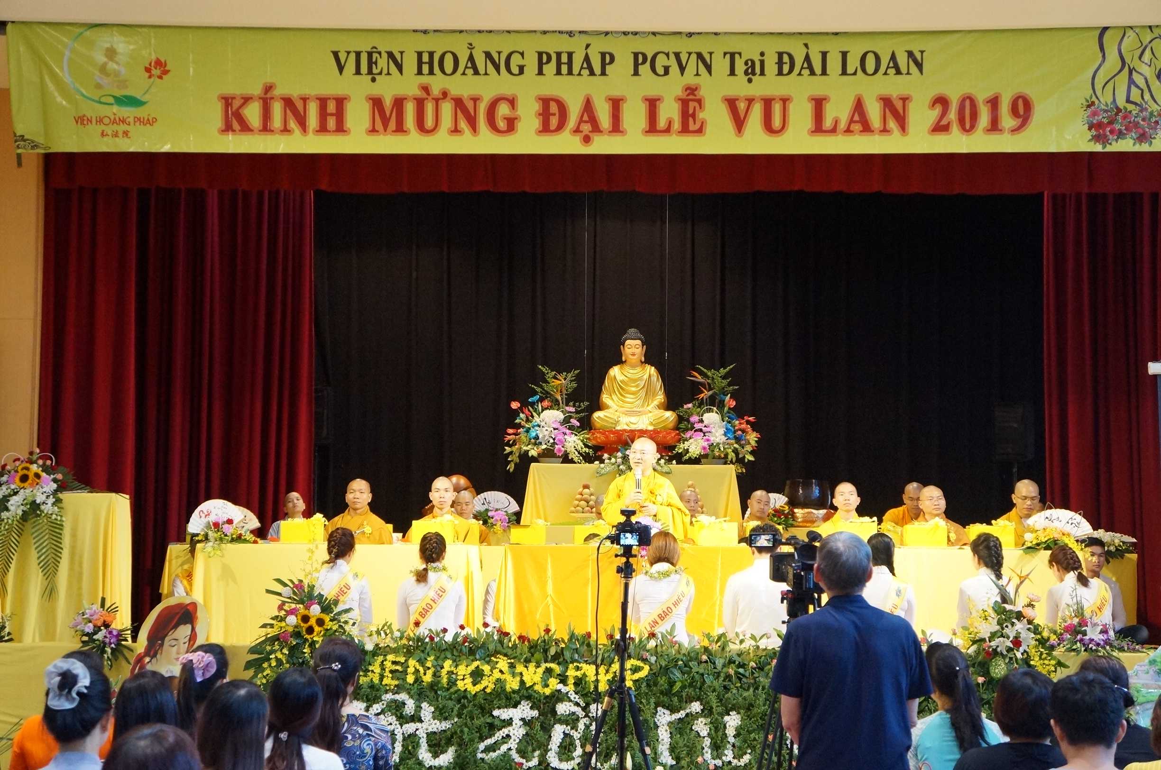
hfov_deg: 31.9
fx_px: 2029
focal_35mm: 63
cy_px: 385
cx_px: 580
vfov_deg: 21.5
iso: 3200
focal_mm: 42
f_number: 4.5
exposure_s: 1/160
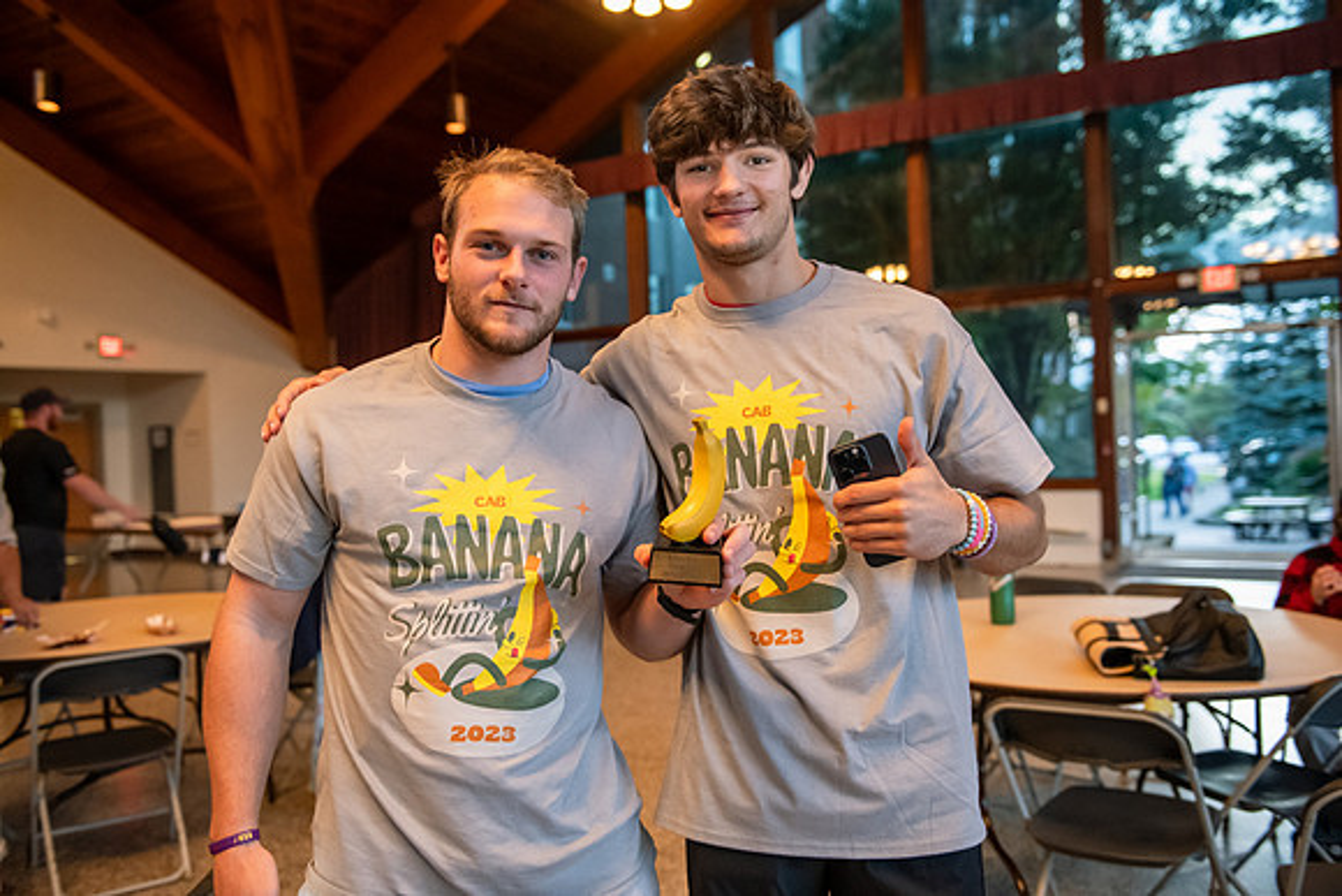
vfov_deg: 41.1
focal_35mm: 32
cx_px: 671
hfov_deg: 58.7
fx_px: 1193
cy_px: 448
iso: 4000
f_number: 3.2
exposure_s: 1/125
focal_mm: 32
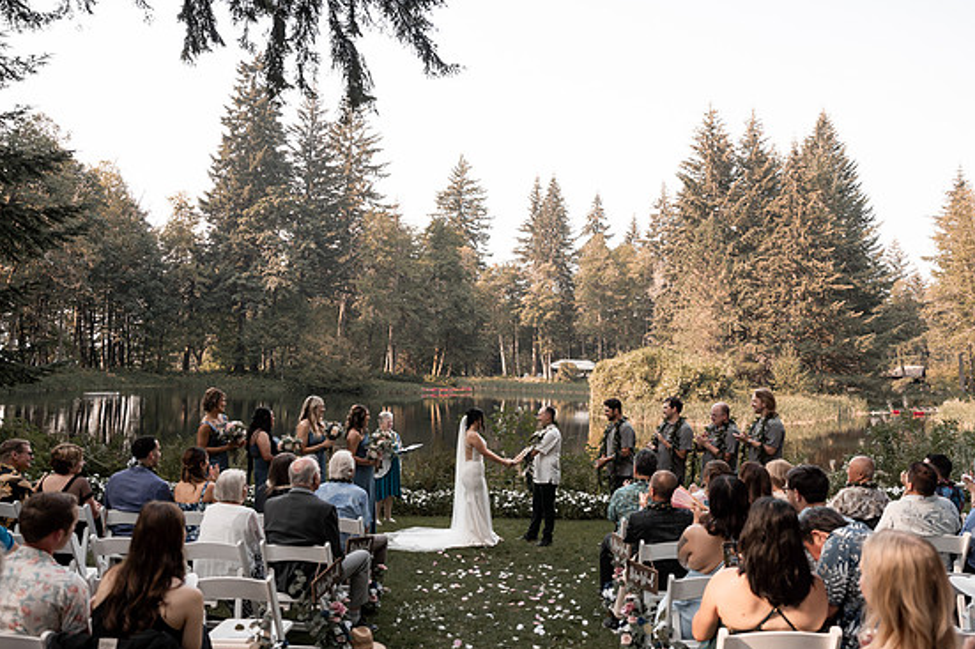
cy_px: 337
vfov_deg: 49.5
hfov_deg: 69.4
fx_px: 704
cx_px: 508
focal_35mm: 26
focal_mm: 24
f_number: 2.8
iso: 200
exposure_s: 1/800
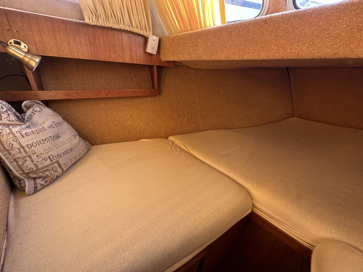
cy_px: 136
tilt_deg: -23.5
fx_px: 147
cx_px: 182
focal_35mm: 14
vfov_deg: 85.7
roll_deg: -2.8
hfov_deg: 102.1
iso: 80
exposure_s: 1/99
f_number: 2.2
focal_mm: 2.22
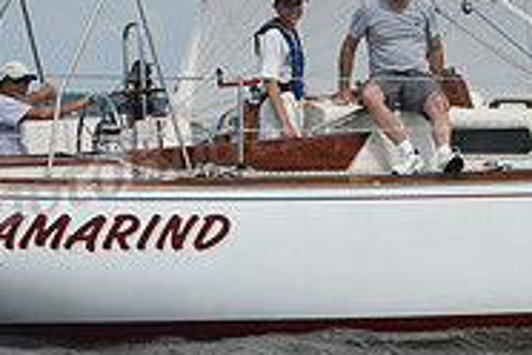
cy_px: -24
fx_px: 3221
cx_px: 498
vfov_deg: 6.3
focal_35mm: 218
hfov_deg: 9.4
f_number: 10
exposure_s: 1/1250
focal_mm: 70
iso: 320
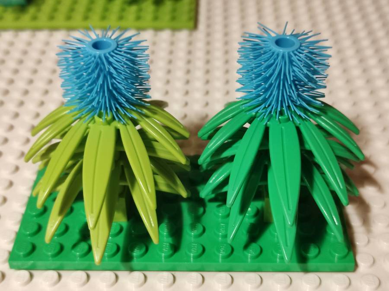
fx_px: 281
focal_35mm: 25
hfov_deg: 69.4
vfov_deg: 54.8
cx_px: 194
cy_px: 146
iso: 1159
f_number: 1.89
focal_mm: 5.43
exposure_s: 1/33
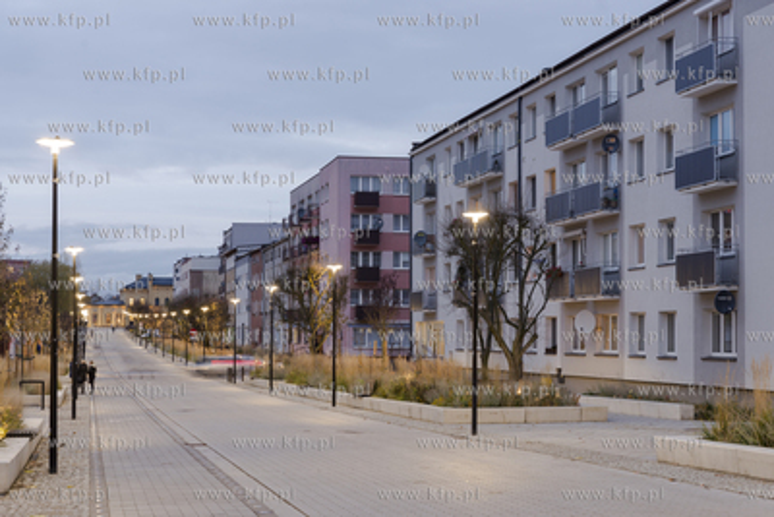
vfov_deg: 19.5
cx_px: 387
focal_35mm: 70
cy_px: 258
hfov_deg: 28.8
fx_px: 1505
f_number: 6.3
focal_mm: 70
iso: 100
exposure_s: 1.6
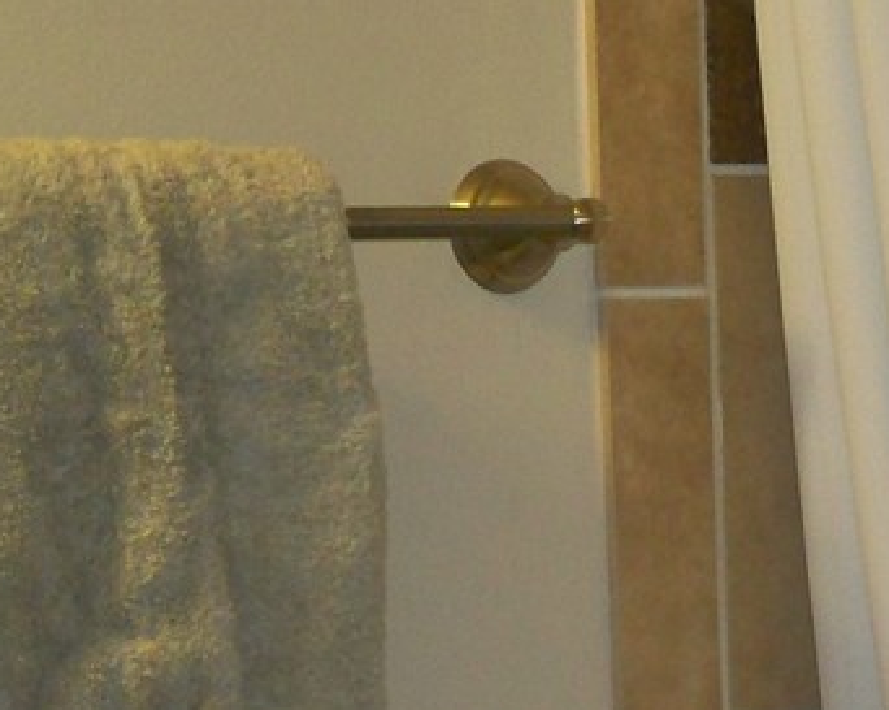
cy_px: 1150
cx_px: 998
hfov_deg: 13.1
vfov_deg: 10.3
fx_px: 3786
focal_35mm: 144
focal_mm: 6.3
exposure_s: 1/30
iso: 200
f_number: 3.1
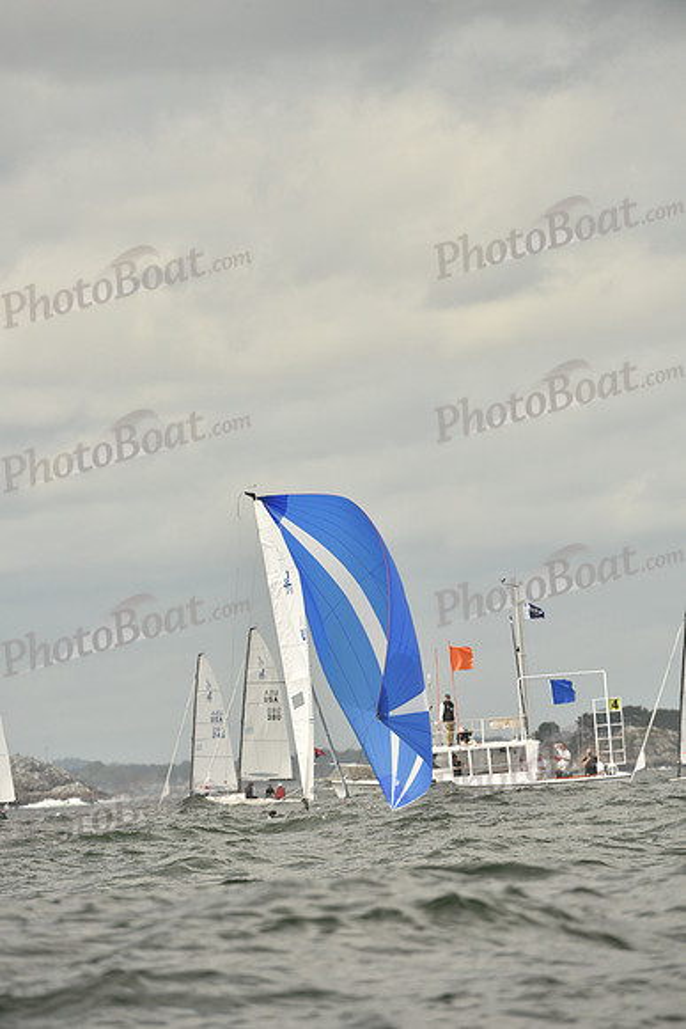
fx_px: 11426
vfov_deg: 5.2
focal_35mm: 400
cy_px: 514
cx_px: 343
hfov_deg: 3.4
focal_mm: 400
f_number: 7.1
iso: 320
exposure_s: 1/1250
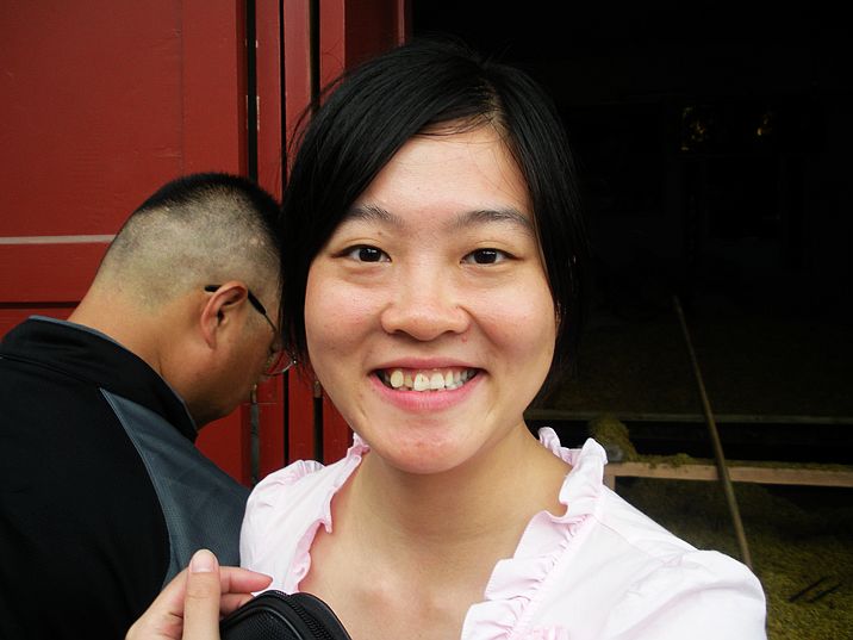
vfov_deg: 39.7
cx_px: 426
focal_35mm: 36
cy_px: 320
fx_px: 887
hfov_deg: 51.4
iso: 80
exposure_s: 1/59.7
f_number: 3.5
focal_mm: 6.3
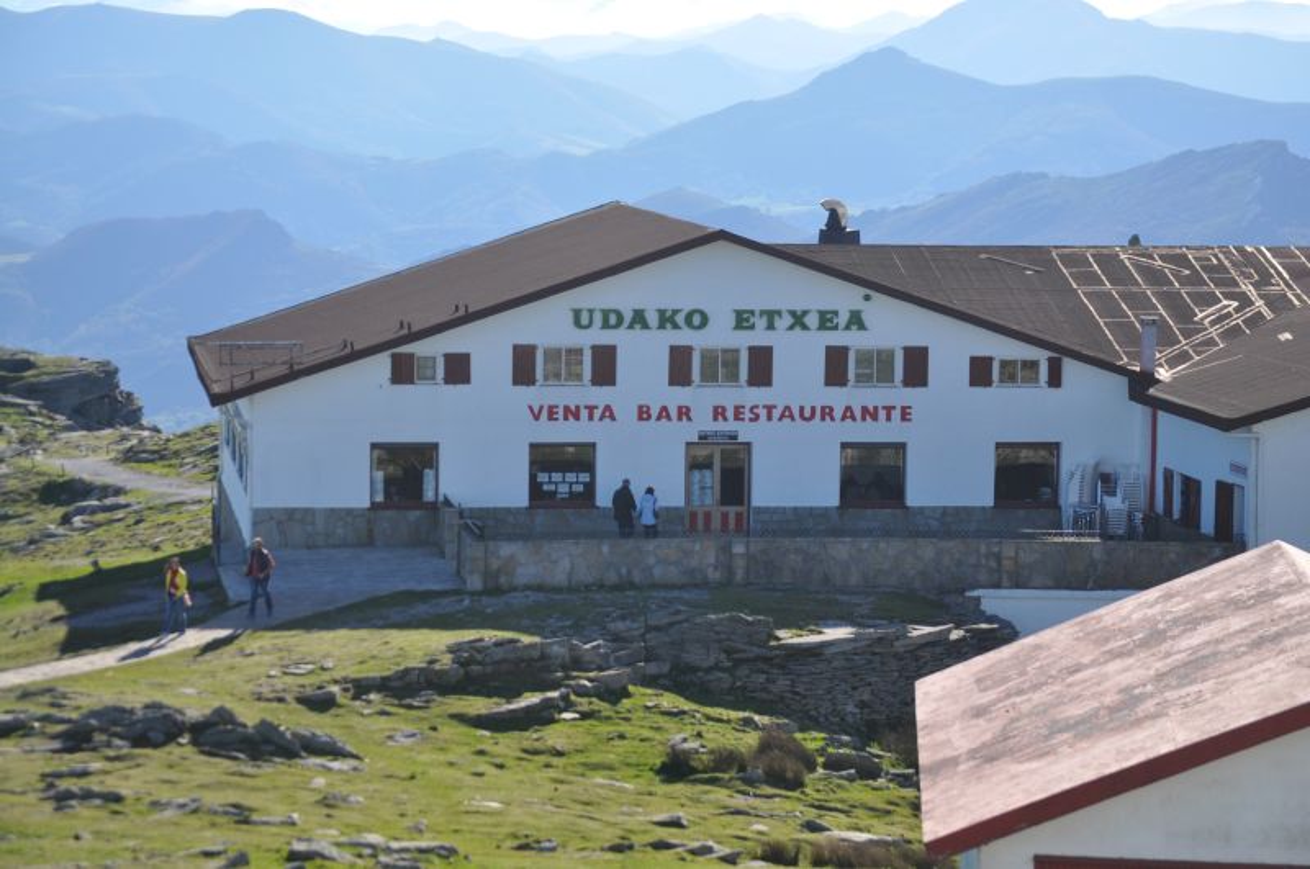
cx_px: 655
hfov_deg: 16.7
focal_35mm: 123
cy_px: 434
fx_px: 4469
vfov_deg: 11.1
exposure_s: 1/1600
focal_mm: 82
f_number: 6.3
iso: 400
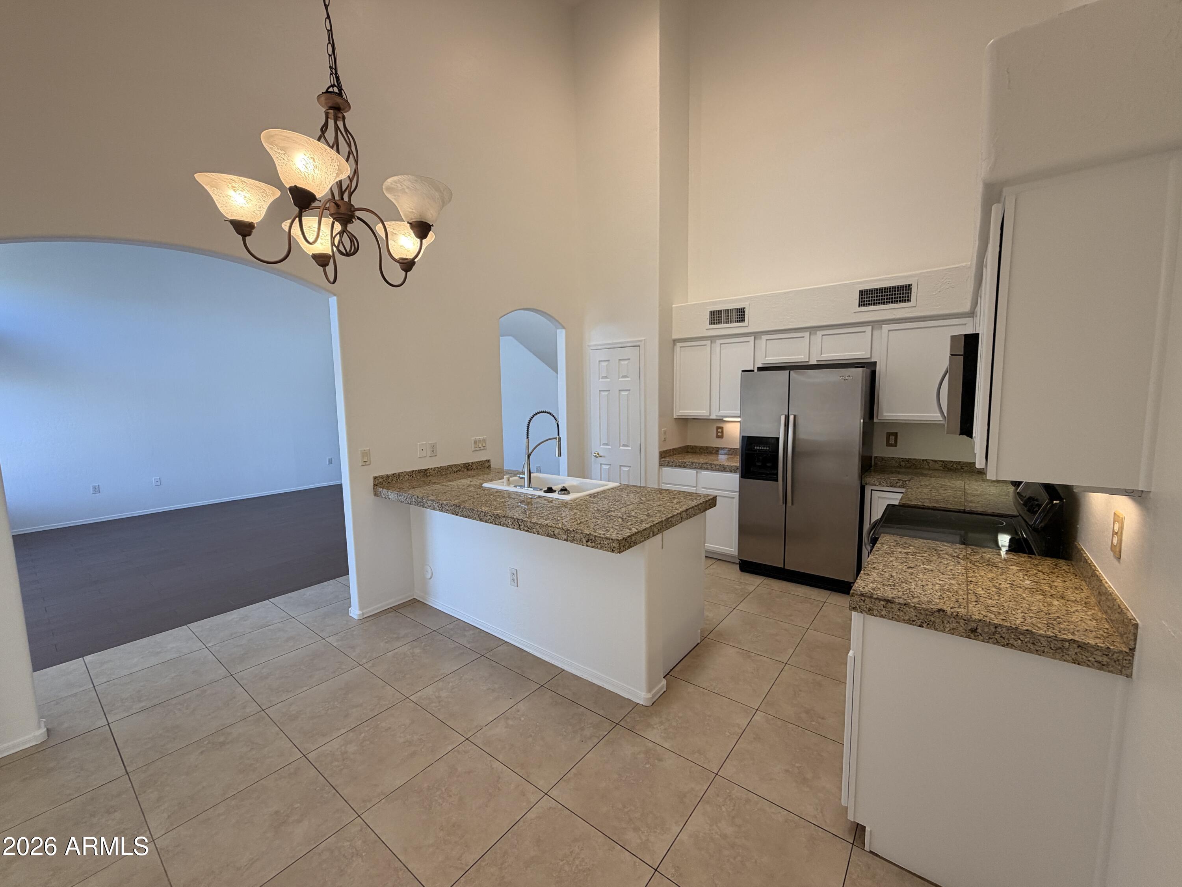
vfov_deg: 85.7
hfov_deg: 102.1
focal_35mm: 14
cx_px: 591
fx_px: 478
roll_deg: +1.2
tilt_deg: -5.3
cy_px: 444
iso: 100
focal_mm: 2.22
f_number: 2.2
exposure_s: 1/120
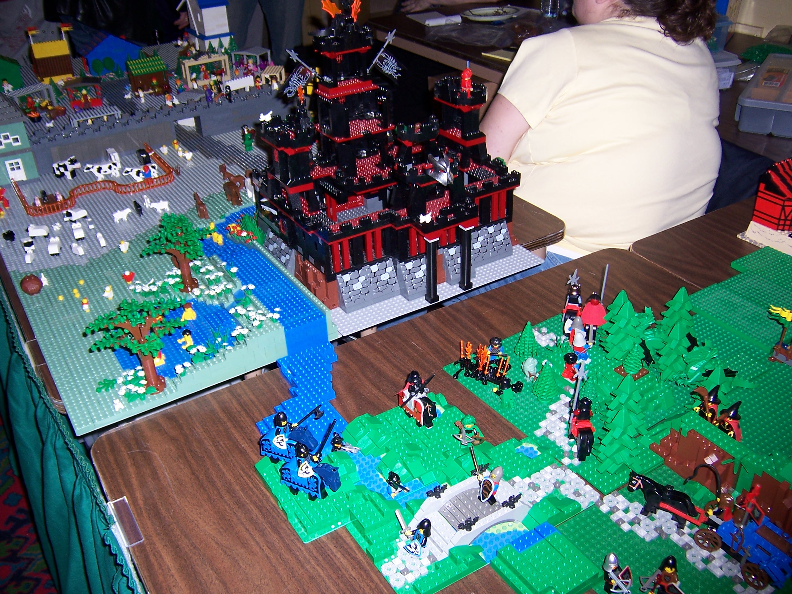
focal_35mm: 33
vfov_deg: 42.9
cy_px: 297
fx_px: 755
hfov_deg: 55.4
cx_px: 396
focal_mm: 5.5
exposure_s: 1/60
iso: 80
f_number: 2.8
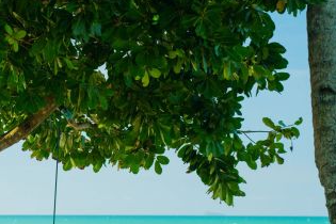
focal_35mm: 143
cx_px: 29
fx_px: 1335
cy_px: 174
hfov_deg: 14.2
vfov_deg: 9.6
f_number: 5
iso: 400
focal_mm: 75
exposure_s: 1/200
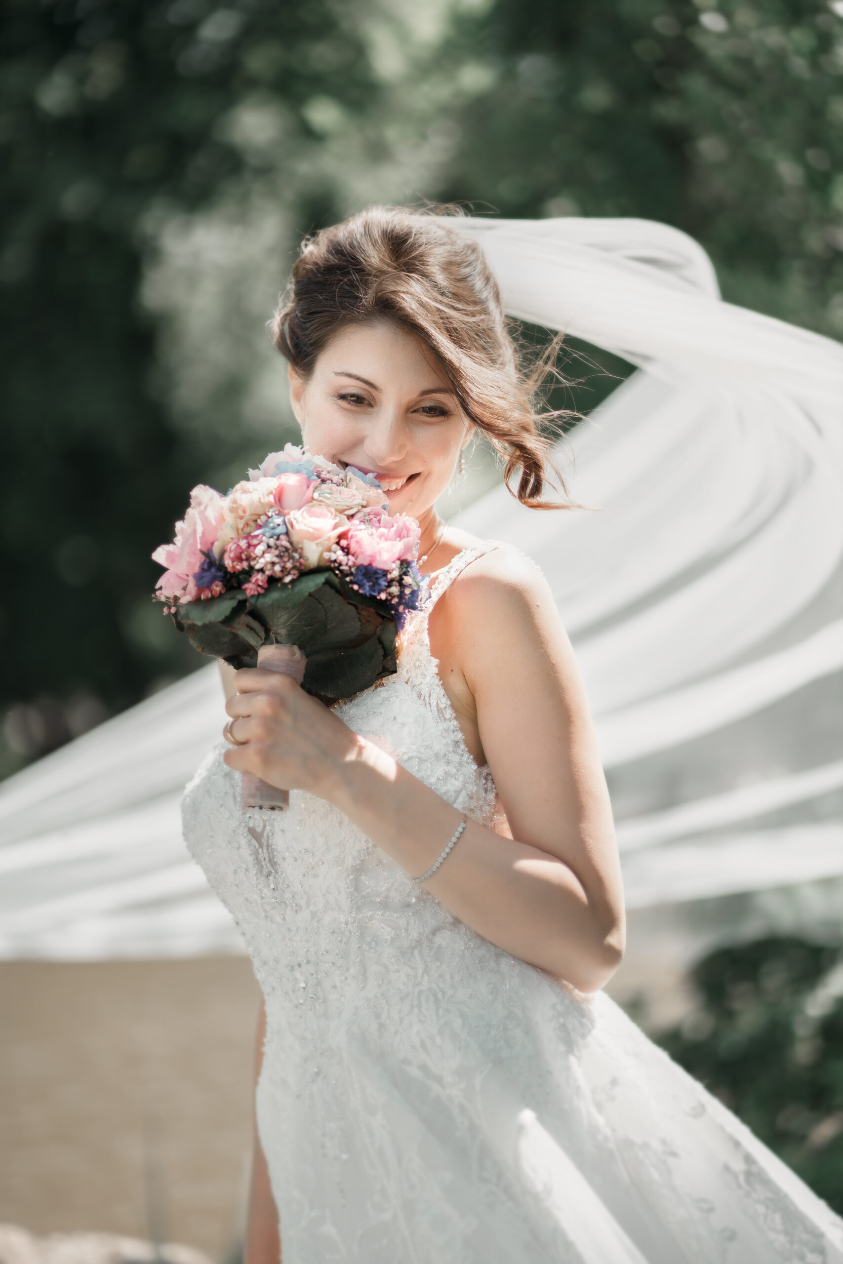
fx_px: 2985
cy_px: 632
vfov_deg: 23.9
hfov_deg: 16.1
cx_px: 422
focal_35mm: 85
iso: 100
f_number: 1.8
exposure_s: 1/1600
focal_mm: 85
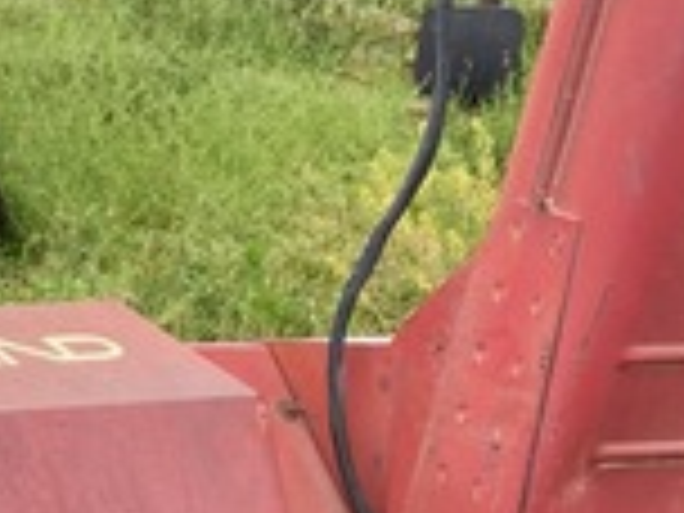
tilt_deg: -20.5
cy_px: 801
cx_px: -112
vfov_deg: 10.4
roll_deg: +0.2
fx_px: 2707
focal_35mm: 137
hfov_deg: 14.0
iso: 32
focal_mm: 4.25
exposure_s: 1/594
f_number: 1.8
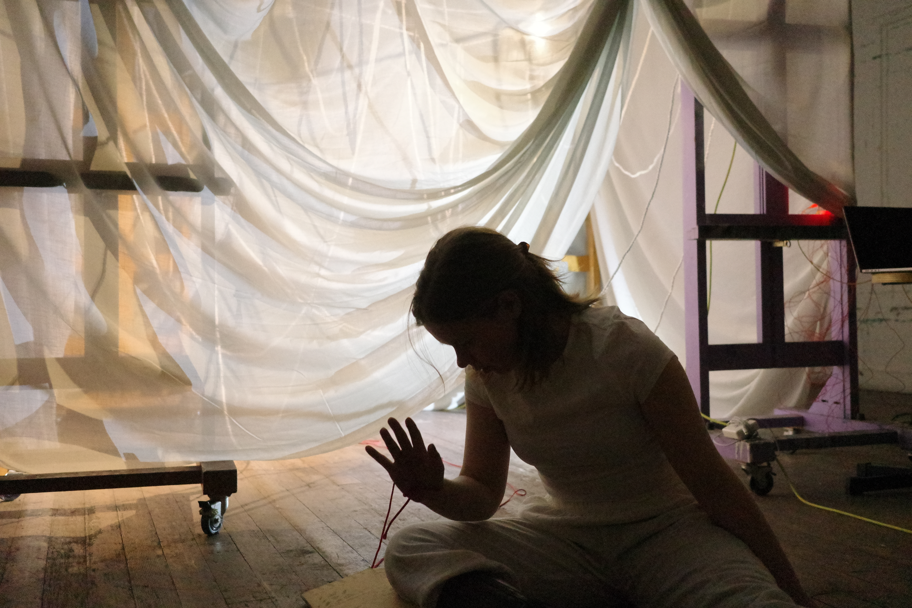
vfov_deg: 33.4
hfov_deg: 48.5
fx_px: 1013
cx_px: 456
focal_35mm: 40
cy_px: 304
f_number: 2.8
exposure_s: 1/40
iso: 12800
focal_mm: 26
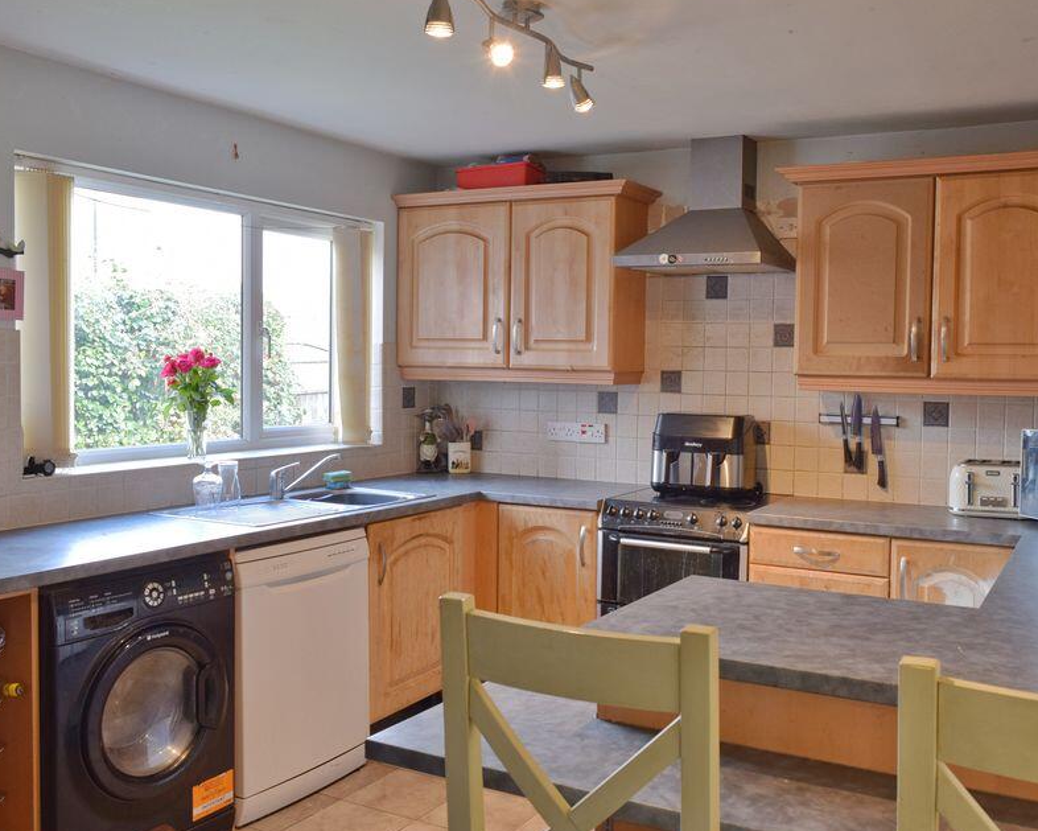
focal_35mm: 33
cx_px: 597
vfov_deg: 44.6
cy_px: 413
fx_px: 1014
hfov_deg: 54.0
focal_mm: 18
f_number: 5.6
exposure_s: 1/25
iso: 400
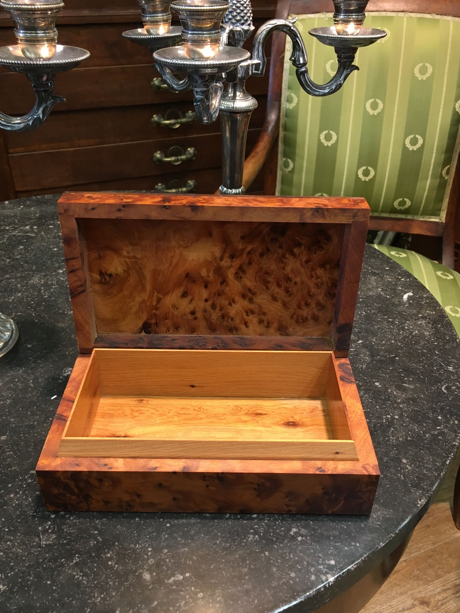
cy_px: 338
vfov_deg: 56.7
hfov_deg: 44.2
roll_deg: -1.2
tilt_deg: -34.4
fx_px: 567
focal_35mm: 32
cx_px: 226
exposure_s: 1/33
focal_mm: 4.15
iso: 100
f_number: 2.2
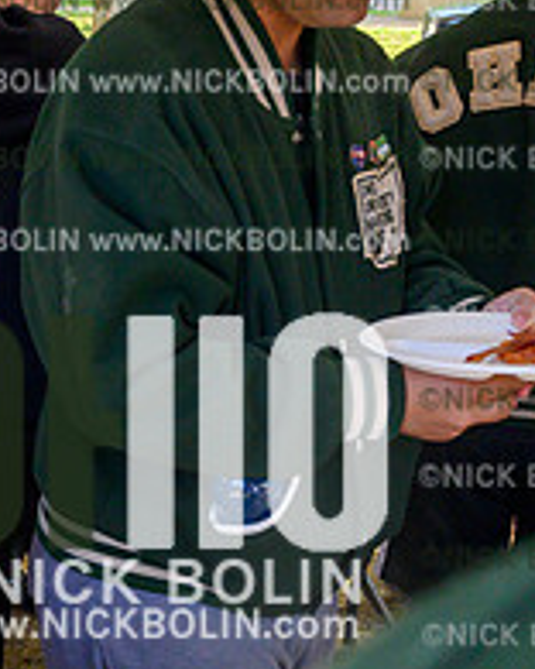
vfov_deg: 28.0
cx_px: 144
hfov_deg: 22.6
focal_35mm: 67
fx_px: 1326
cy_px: 477
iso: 2500
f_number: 5
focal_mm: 24
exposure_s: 1/400
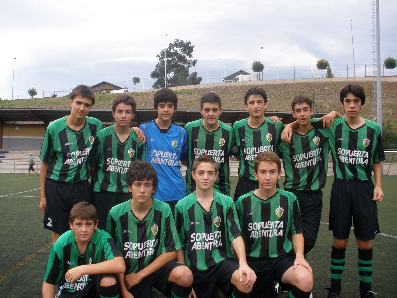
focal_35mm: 36
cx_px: 198
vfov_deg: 39.7
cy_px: 149
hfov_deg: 51.4
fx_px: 413
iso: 80
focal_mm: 6.3
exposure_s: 1/80
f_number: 3.5
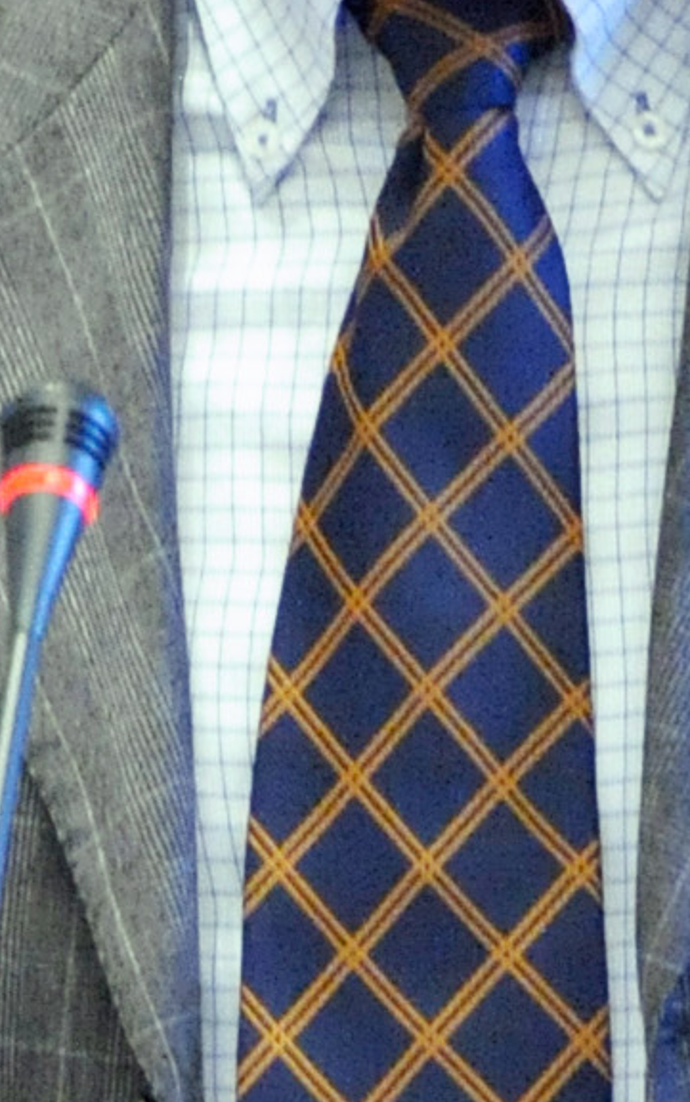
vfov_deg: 1.4
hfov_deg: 0.9
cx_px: 445
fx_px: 45188
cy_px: 1791
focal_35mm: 1503
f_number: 2.8
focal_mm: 200
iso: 4000
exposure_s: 1/125
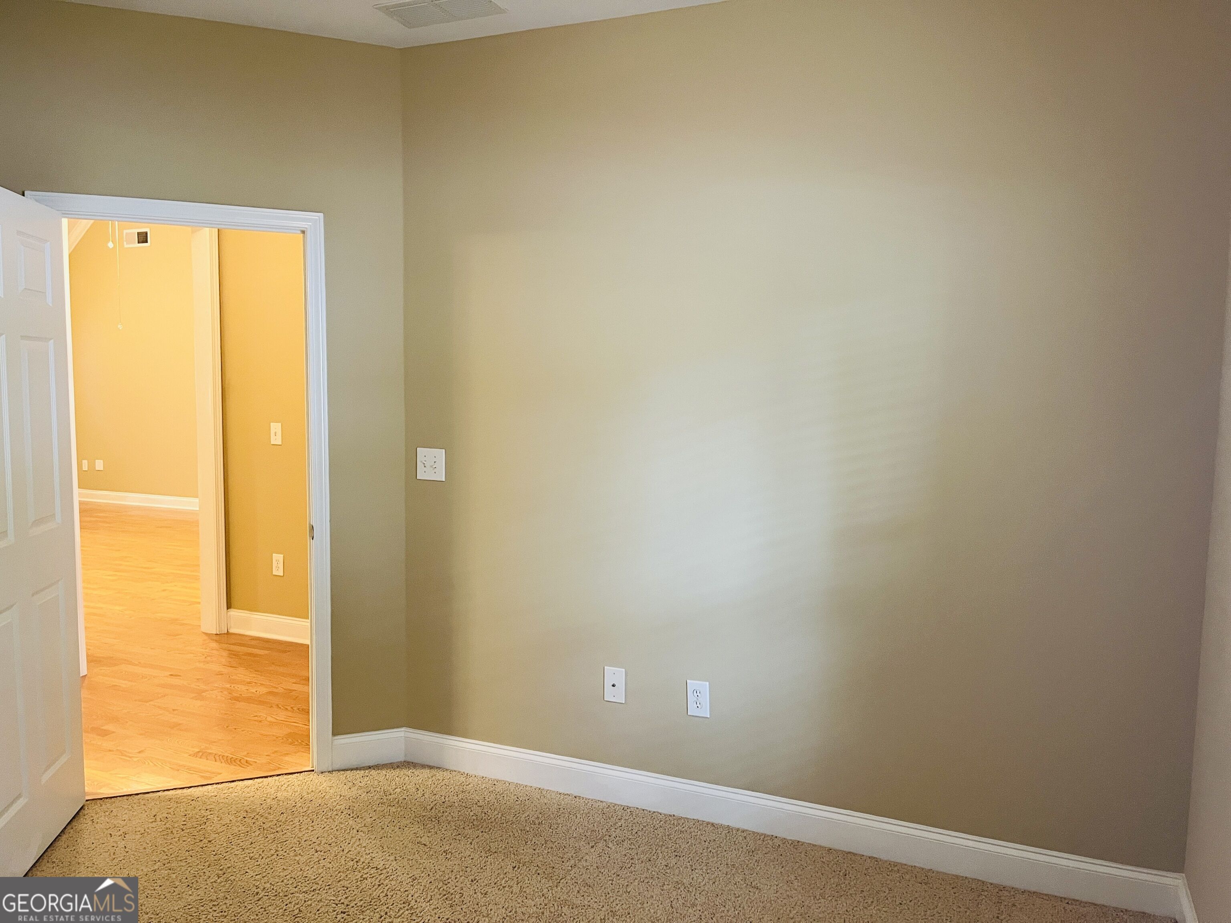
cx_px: 616
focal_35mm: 26
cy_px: 462
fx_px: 925
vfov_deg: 53.1
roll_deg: -0.7
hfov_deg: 67.3
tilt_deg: -5.1
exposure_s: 1/60
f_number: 1.6
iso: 320
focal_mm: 5.1
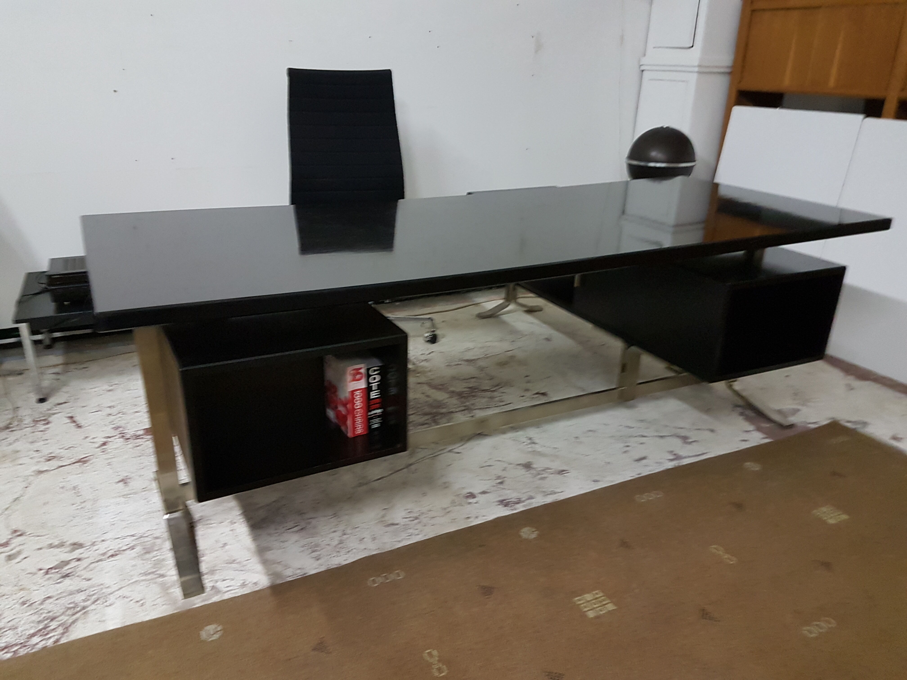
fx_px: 681
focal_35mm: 26
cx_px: 454
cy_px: 340
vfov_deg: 53.1
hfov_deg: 67.3
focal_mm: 4.2
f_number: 1.7
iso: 200
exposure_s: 1/13
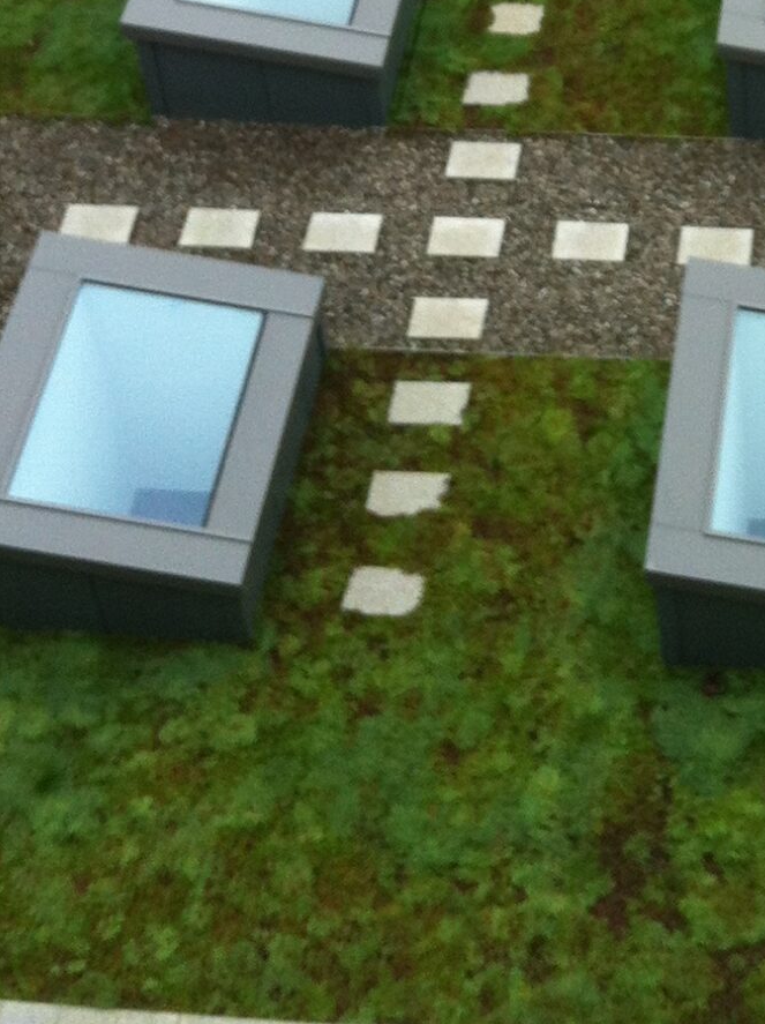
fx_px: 2983
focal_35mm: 101
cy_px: -342
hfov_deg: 14.3
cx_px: 805
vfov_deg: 18.1
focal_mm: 3.85
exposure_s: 1/154
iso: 80
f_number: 2.8
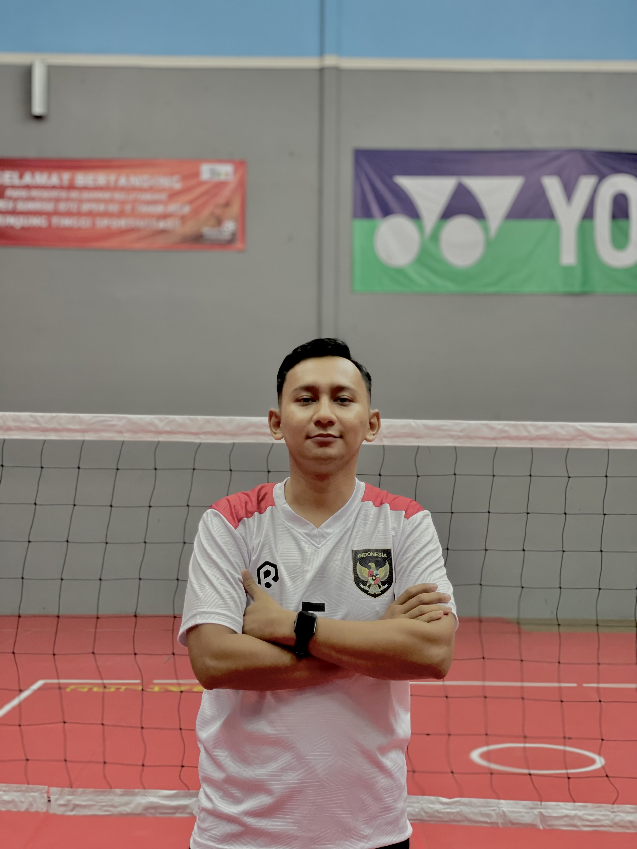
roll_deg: +0.4
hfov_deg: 28.0
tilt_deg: +3.0
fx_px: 1276
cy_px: 424
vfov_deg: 36.8
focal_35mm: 52
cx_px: 318
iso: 320
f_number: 2
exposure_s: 1/33
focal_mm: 6
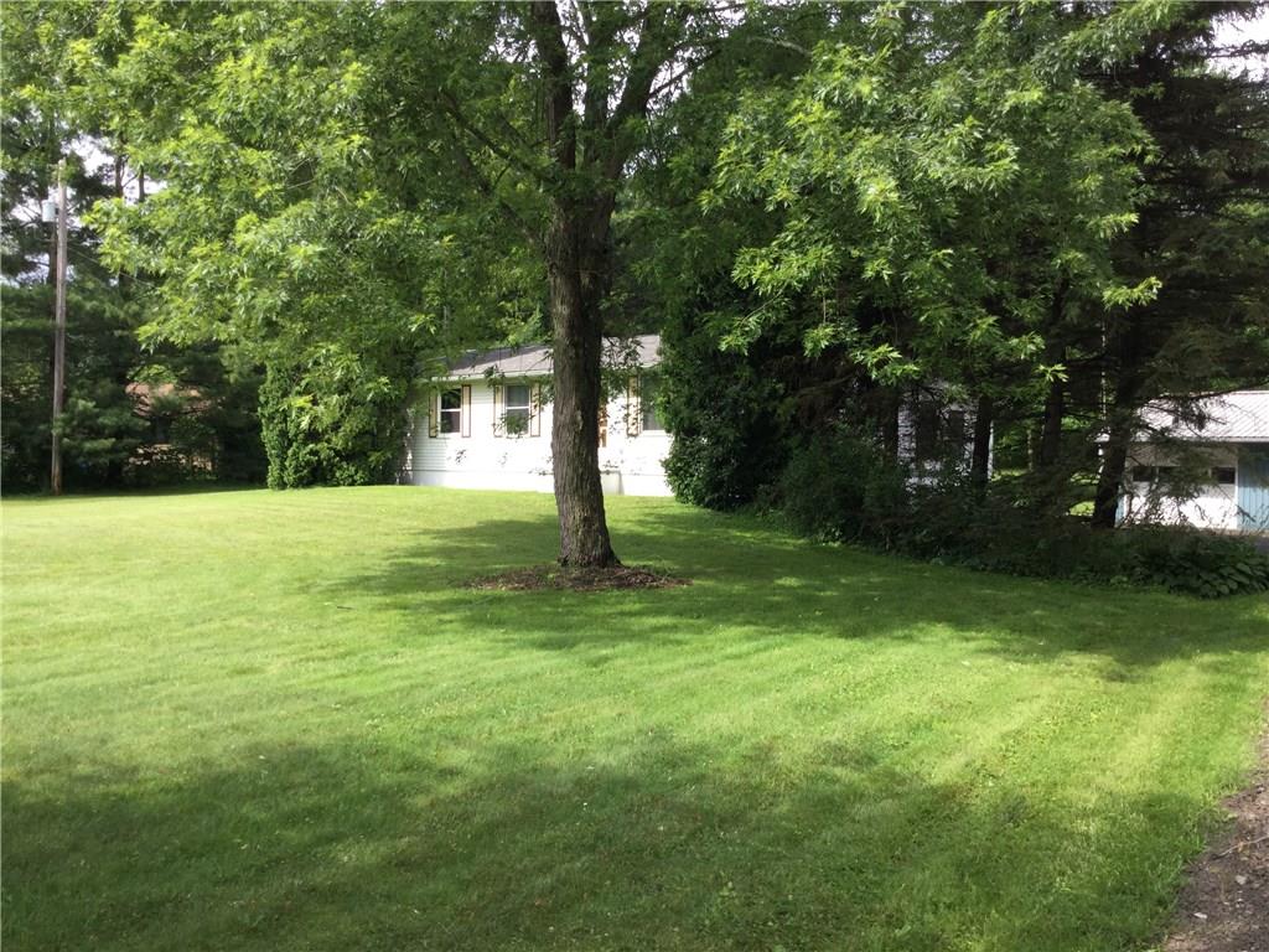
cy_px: 476
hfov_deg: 58.4
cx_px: 634
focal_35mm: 31
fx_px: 1136
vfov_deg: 45.4
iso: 25
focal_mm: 3.3
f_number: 2.4
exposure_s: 1/350
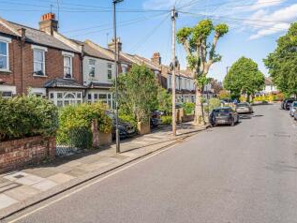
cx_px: 113
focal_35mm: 26
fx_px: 223
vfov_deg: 52.6
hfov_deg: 66.4
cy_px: 87
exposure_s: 1/320
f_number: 8
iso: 200
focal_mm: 18
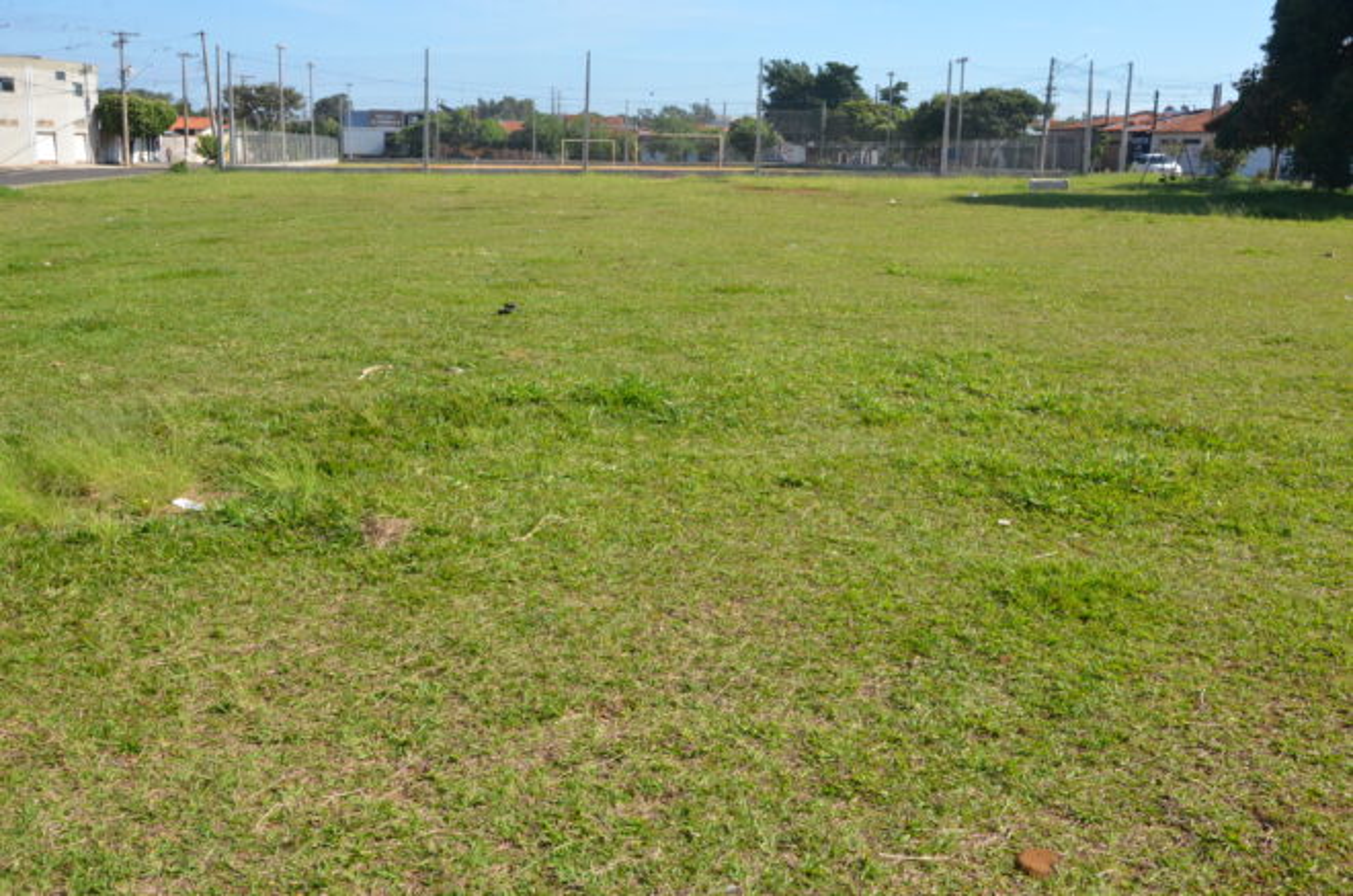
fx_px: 1350
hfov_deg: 53.2
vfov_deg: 36.7
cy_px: 448
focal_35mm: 36
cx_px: 676
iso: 800
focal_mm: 24
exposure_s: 1/640
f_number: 13
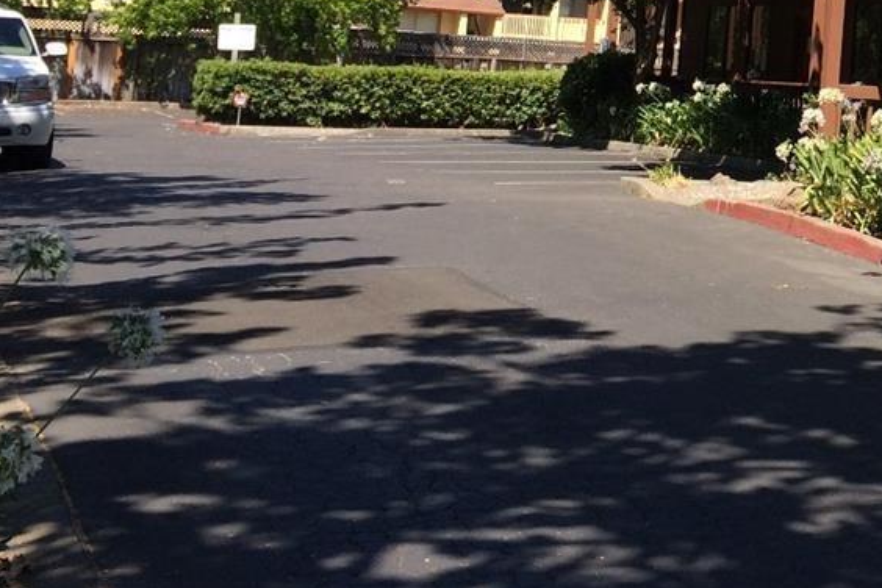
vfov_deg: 15.8
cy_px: -141
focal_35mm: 83
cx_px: 1018
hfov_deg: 22.8
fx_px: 2033
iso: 32
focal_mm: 4.12
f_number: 2.2
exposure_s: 1/1109
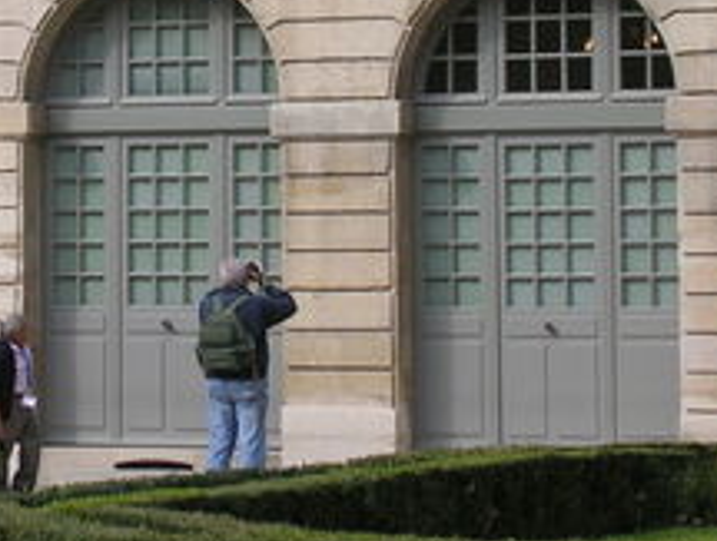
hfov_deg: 9.5
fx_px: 4276
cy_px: 110
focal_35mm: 206
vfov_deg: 7.2
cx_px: 40
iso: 50
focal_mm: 13.7
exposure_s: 1/350
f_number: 4.2
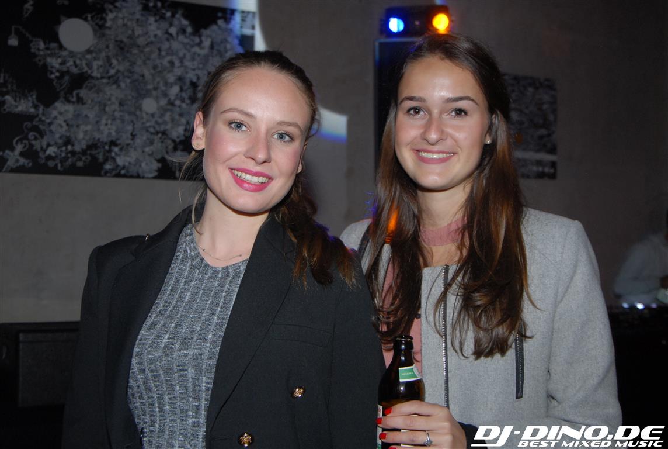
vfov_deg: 31.0
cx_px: 334
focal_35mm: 44
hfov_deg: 44.9
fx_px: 809
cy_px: 224
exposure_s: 1/5
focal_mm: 29
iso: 400
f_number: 5.6
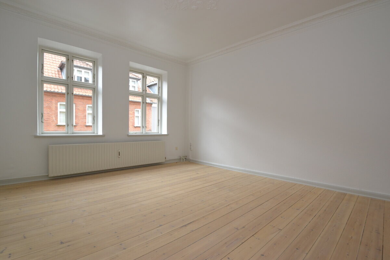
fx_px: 179
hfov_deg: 95.0
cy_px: 130
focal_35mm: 16
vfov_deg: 72.1
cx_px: 195
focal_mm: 11
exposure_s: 1/125
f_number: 5.6
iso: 400
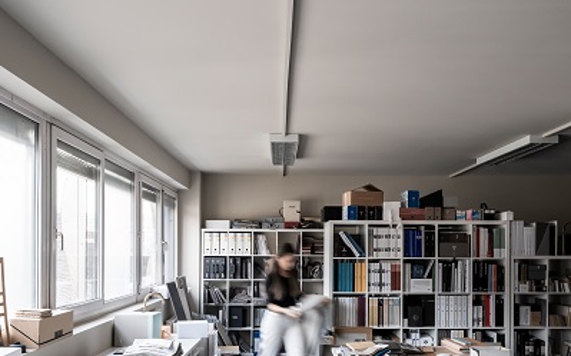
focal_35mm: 38
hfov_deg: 51.5
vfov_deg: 33.2
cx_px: 315
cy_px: 242
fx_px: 591
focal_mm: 24
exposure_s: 1/13
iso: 800
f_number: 6.3
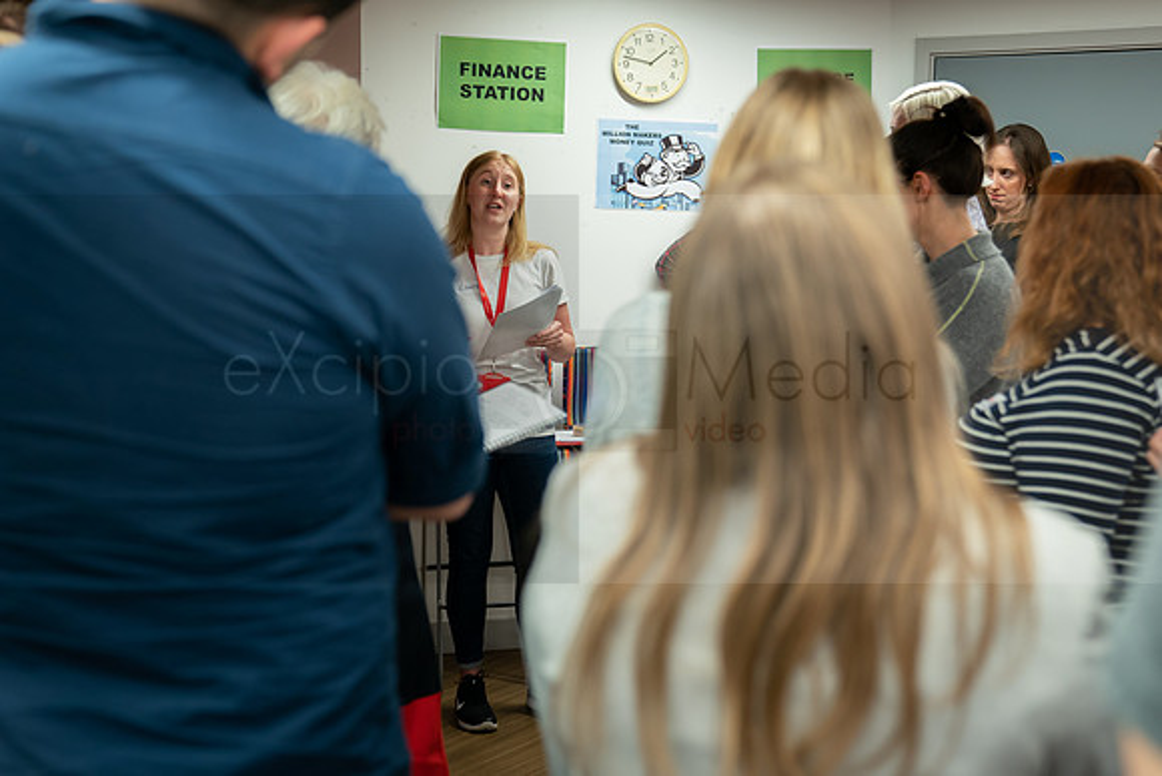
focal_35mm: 51
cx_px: 636
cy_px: 350
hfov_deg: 38.7
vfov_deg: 26.4
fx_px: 1652
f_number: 2.8
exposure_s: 1/60
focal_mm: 46
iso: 1250
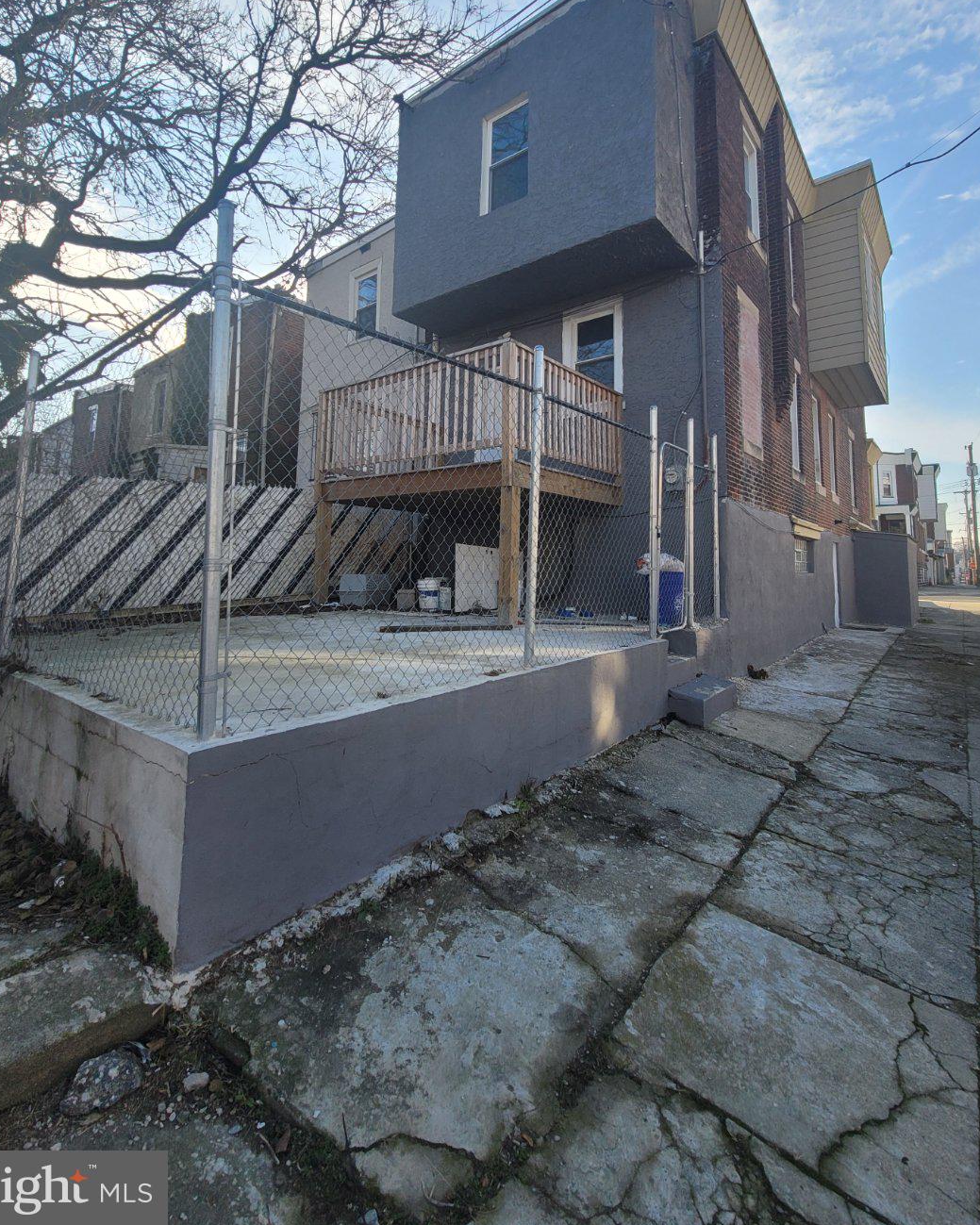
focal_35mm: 15
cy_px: 504
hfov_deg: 84.0
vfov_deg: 95.8
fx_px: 544
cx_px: 475
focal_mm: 2.2
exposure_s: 1/963
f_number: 2.2
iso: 64
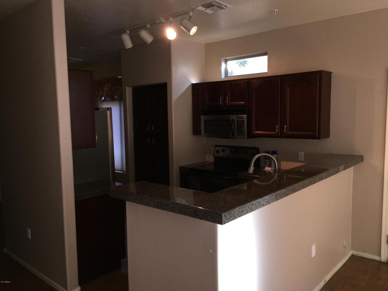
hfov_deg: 61.7
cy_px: 146
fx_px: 325
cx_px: 194
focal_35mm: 29
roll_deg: +0.4
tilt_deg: -5.4
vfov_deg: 48.2
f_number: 2.2
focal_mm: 4.15
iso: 32
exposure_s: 1/30
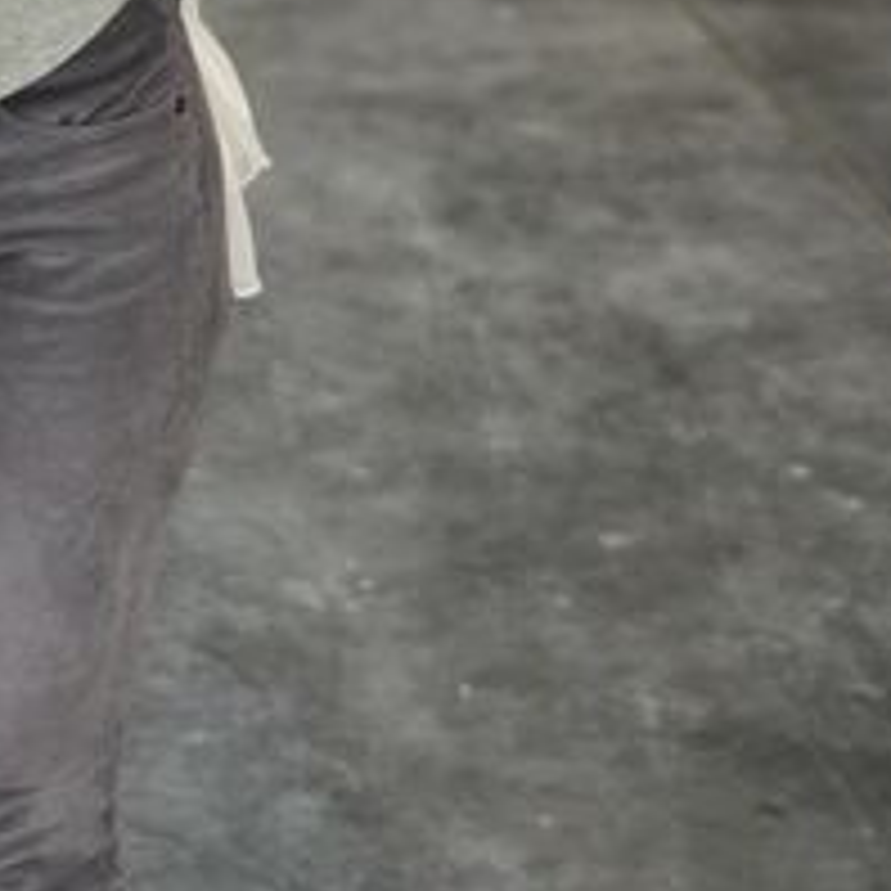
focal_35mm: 147
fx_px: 4281
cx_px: -135
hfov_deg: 11.7
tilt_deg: -8.2
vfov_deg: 11.5
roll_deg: +0.6
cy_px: -378
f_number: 2.4
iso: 50
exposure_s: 1/60
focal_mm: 6
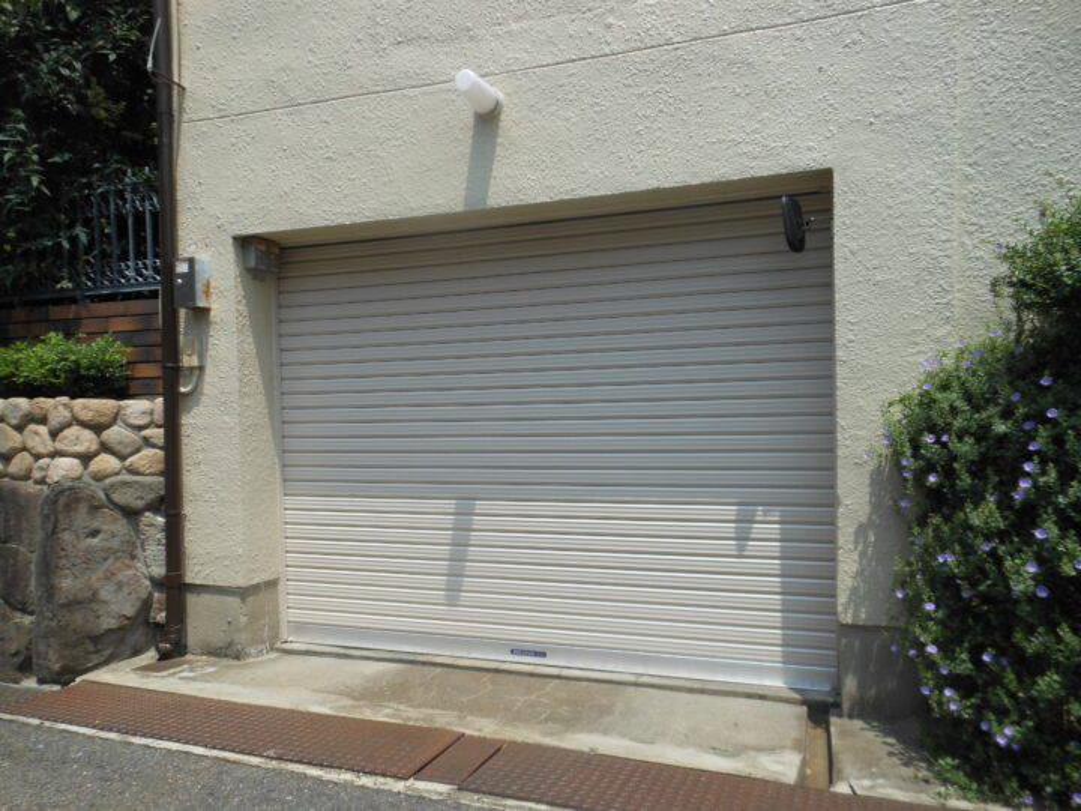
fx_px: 781
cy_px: 406
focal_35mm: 25
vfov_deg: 54.9
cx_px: 540
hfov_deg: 69.4
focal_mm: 4.5
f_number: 3.2
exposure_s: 1/1250
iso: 80
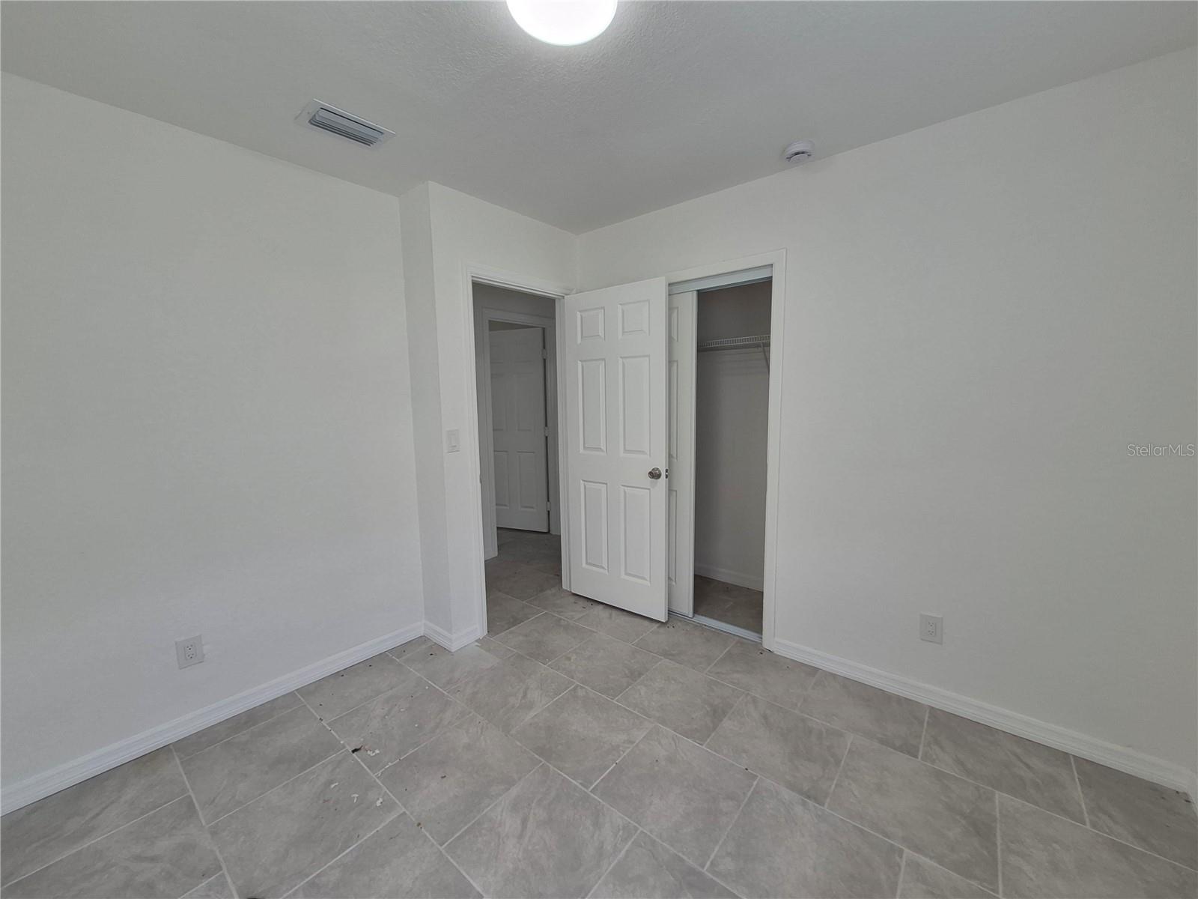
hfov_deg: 106.2
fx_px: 450
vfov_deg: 89.9
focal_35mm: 13
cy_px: 450
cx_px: 599
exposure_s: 1/60
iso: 100
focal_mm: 1.74
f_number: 2.2
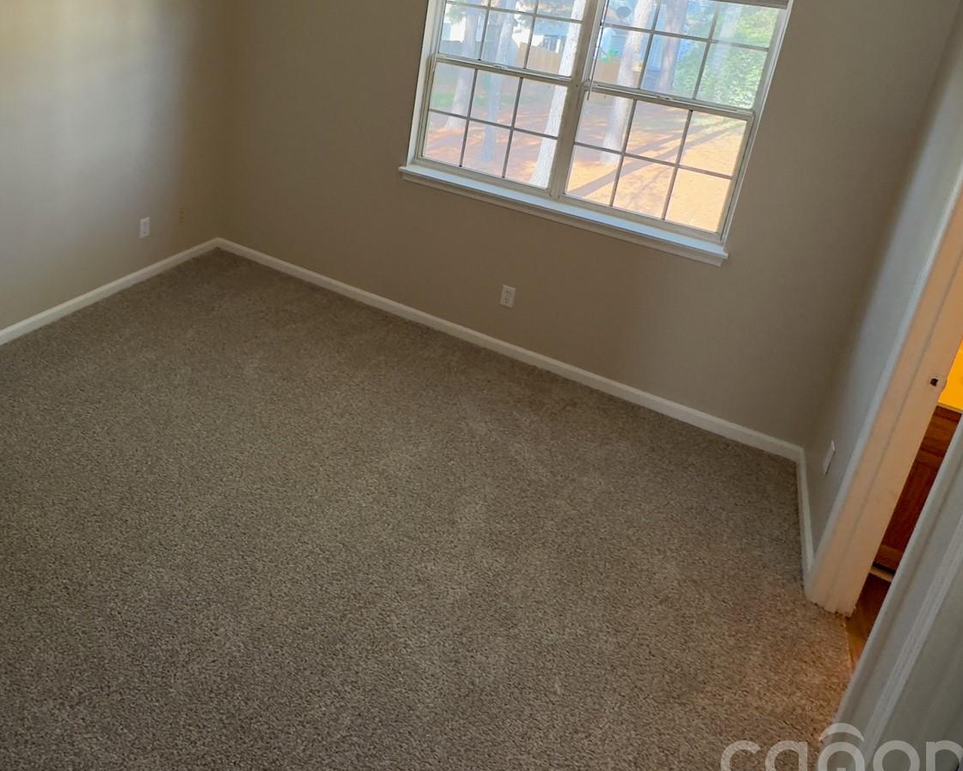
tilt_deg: -18.2
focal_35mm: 25
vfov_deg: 53.5
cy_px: 168
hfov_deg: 67.0
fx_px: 713
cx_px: 357
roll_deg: -6.6
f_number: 2.2
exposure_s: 1/120
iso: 250
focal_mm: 2.22
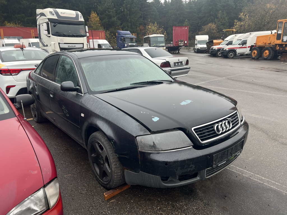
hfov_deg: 67.3
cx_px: 144
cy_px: 108
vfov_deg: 53.1
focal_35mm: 26
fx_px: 216
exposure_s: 1/140
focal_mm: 5.7
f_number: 1.5
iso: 32
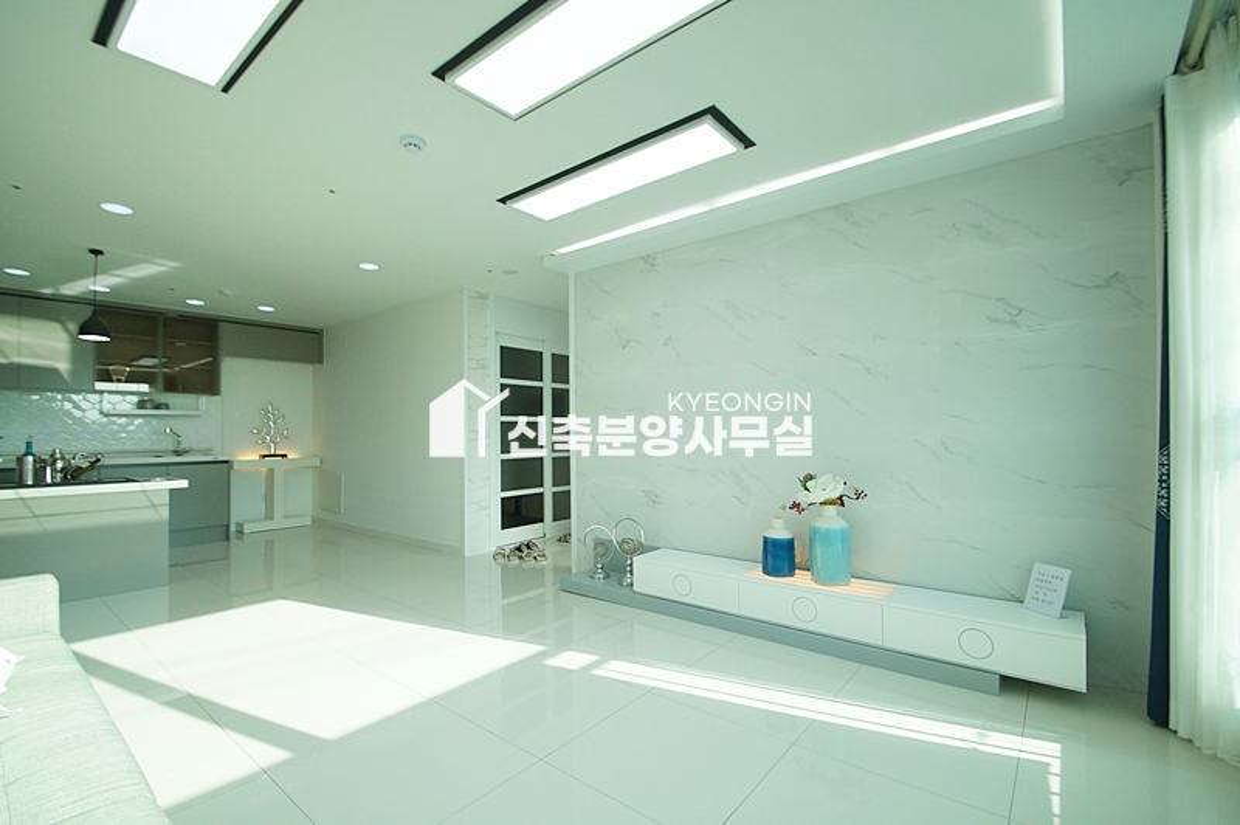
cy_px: 412
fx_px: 516
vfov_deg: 77.2
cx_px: 620
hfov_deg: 100.4
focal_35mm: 15
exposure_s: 1/800
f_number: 4
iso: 800
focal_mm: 10
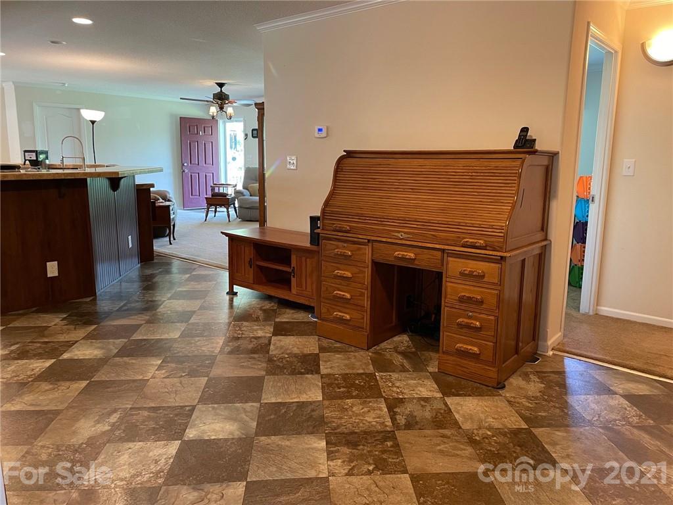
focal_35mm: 26
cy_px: 252
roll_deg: -0.5
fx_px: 505
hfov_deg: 67.3
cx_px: 336
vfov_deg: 53.1
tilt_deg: -10.1
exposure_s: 1/60
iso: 320
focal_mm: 4.2
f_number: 1.6
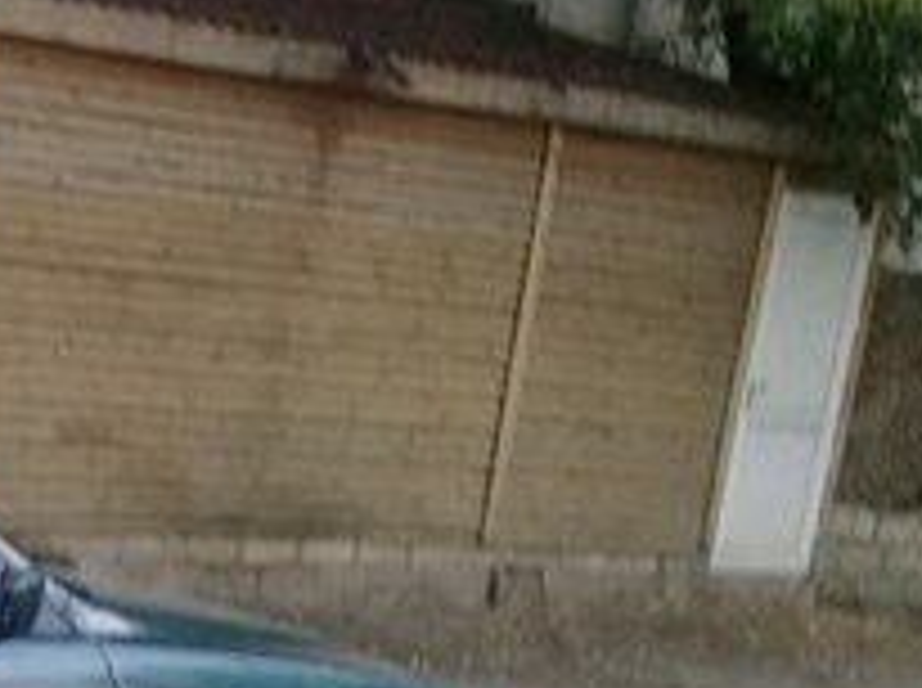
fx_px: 2659
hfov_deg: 17.4
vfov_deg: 14.2
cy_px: 857
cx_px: -517
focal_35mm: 100
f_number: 2.2
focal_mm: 3.3
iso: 125
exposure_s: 1/33
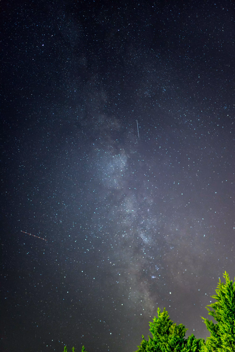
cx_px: 118
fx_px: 343
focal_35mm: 35
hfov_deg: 37.9
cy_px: 176
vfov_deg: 54.4
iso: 800
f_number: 1.4
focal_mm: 35
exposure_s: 8
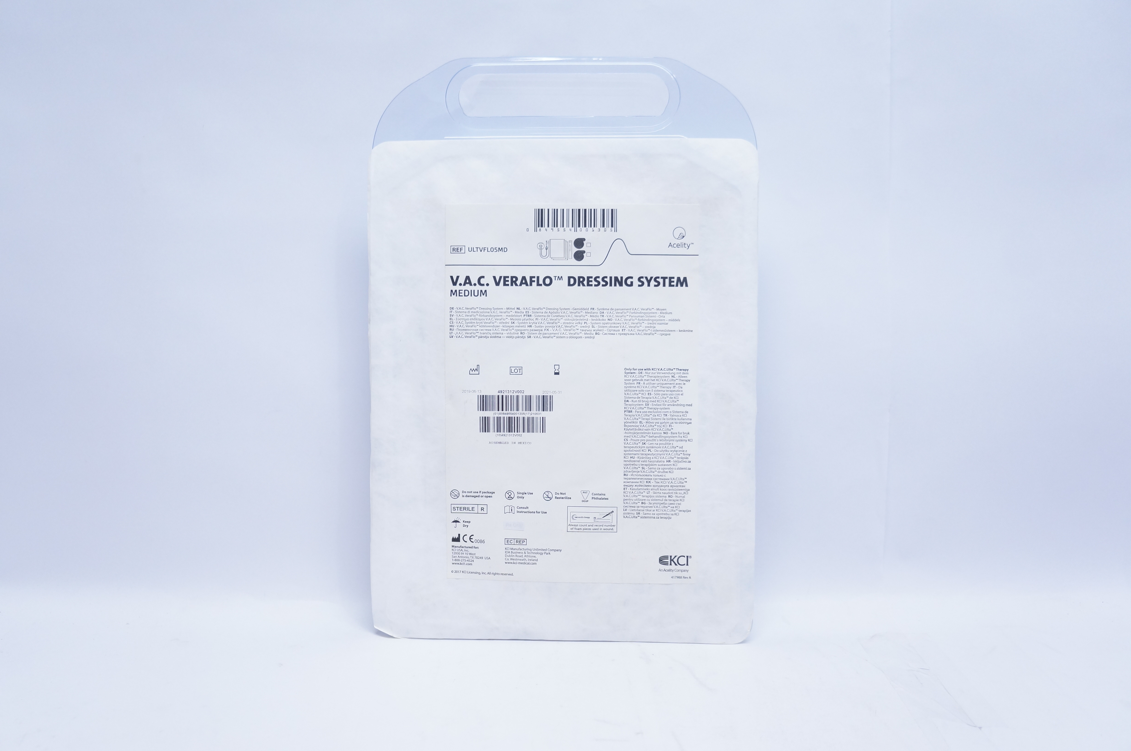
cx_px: 566
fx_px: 941
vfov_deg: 43.5
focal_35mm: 30
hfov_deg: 62.0
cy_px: 376
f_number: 3.5
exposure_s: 1/160
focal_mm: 20
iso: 800
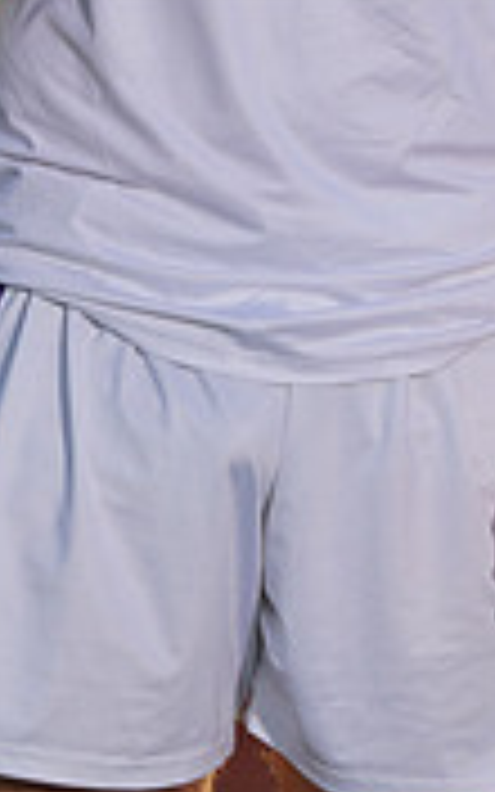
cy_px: -148
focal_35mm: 1128
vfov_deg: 1.9
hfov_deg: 1.2
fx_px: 24347
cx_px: 308
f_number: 8
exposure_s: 1/200
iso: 100
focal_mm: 336
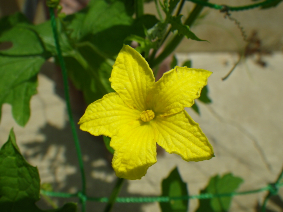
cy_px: 106
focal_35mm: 34
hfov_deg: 54.0
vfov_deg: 41.8
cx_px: 142
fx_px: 278
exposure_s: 1/1000
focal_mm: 6.1
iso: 80
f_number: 4.6
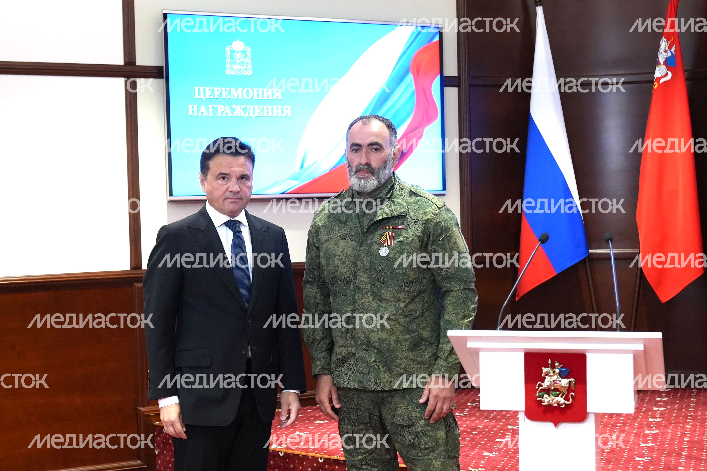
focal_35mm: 64
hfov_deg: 31.4
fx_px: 1257
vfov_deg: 21.2
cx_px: 354
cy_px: 236
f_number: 4.5
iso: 3200
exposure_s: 1/160
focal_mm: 43
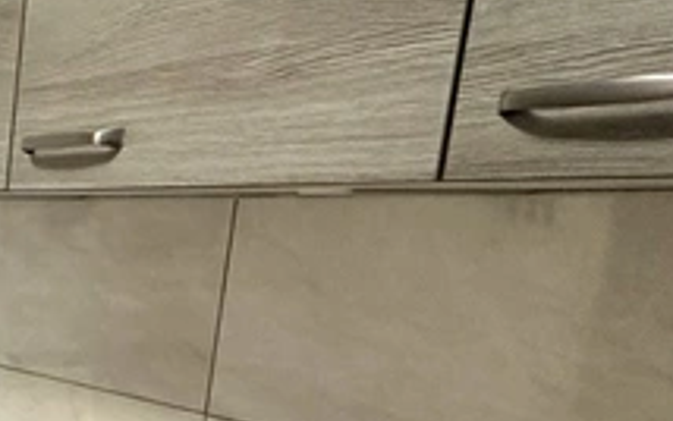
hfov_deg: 20.8
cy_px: 531
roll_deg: -0.6
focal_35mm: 71
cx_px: -516
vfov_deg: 17.4
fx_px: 1303
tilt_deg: -13.8
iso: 320
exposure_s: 1/50
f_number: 2.2
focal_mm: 2.22
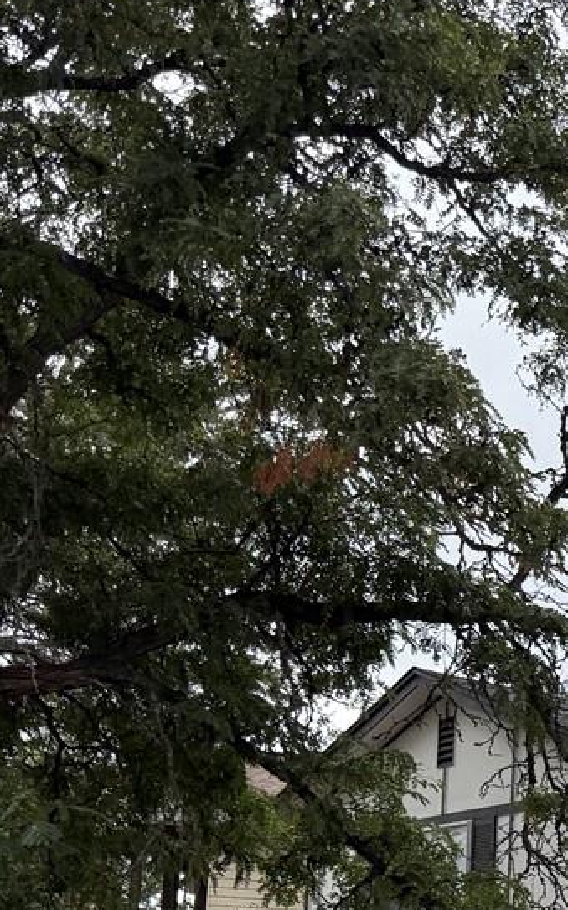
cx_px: 1017
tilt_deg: +4.8
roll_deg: -1.1
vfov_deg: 25.6
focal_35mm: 75
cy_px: 982
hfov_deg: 15.1
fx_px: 1859
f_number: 1.78
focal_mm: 6.76
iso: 80
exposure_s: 1/1106
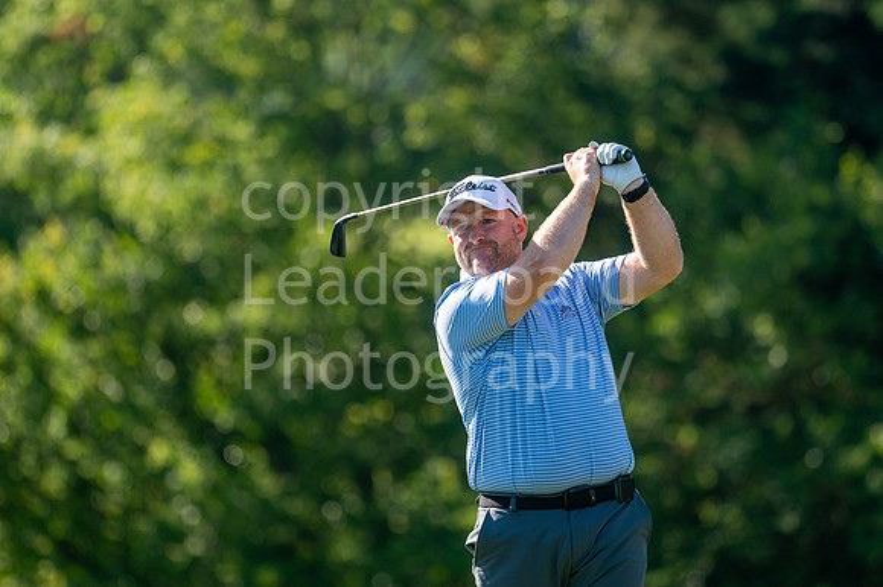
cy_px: 294
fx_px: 11031
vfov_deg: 3.1
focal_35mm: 450
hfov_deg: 4.6
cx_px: 442
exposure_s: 1/1000
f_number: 4.5
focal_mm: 300
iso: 250
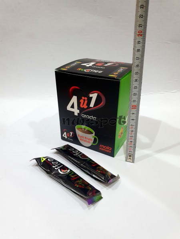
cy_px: 120
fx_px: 180
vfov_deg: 67.3
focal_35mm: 26
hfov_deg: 53.1
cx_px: 90
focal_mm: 4.32
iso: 200
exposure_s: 1/100
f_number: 1.5
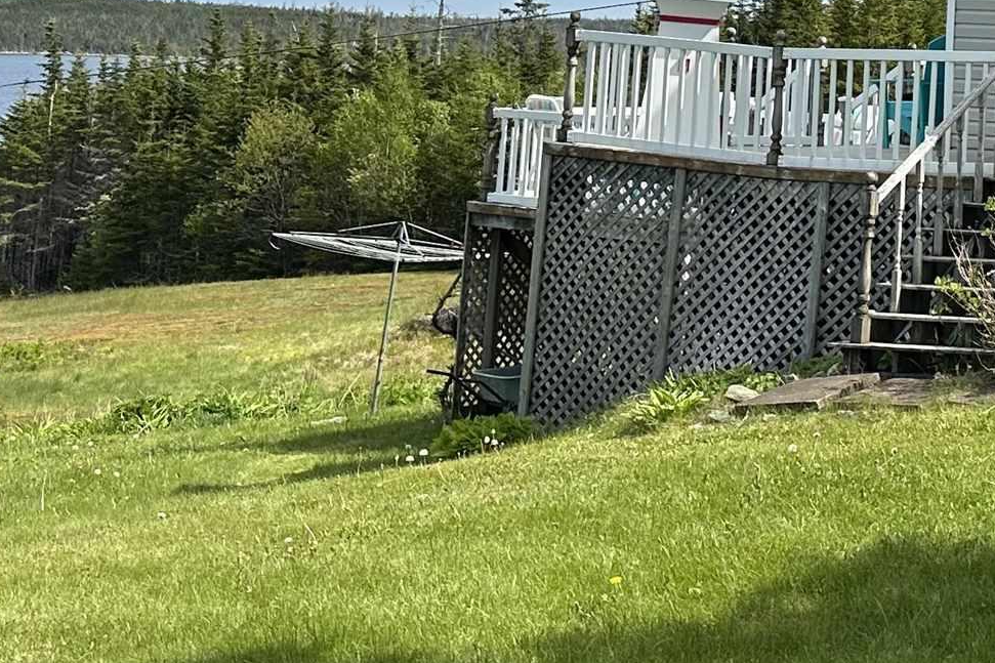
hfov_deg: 23.2
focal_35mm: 79
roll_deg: -2.8
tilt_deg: +3.0
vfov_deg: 16.7
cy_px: -64
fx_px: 2183
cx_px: 1236
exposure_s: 1/6211
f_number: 1.78
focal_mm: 6.86
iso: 80
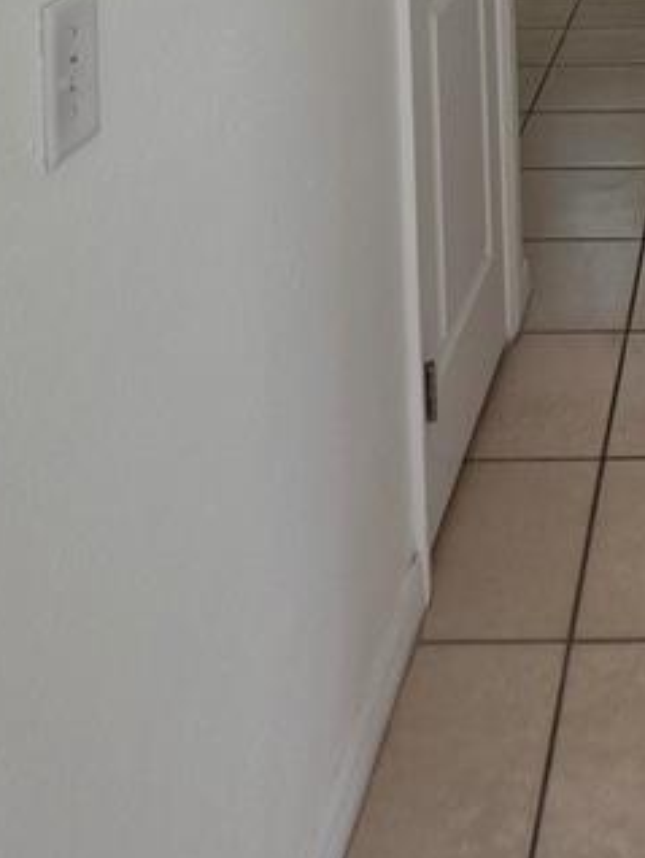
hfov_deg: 26.8
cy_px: -316
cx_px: 745
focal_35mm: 49
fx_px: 1216
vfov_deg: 29.4
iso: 32
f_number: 1.9
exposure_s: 1/120
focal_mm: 2.2
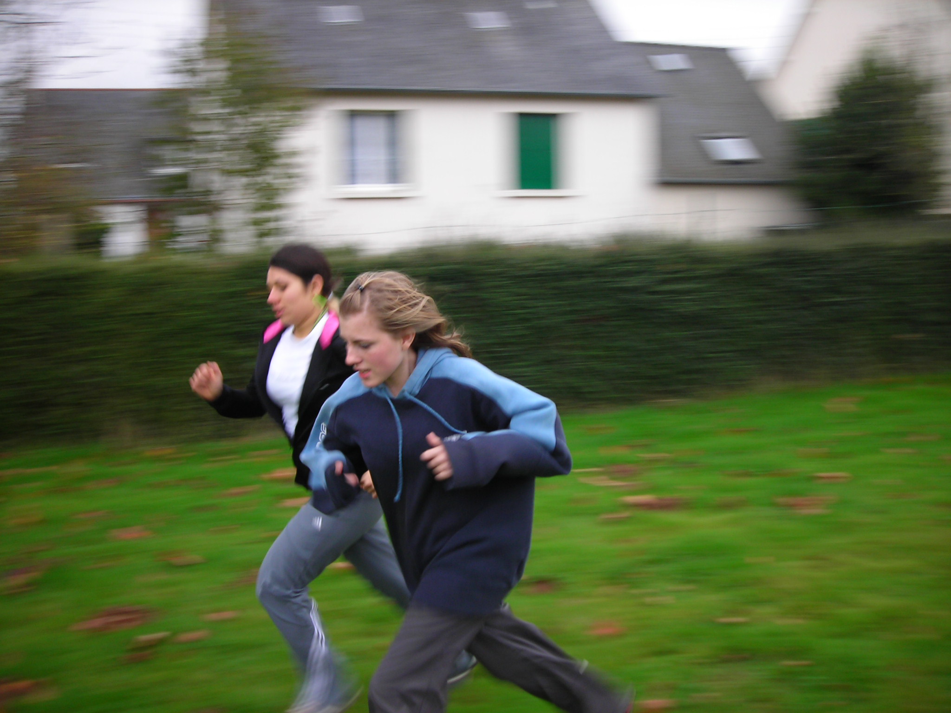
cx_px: 476
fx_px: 1044
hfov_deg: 49.0
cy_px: 356
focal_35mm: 38
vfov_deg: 37.7
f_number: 3.2
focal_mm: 6.3
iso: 50
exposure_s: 1/36.2
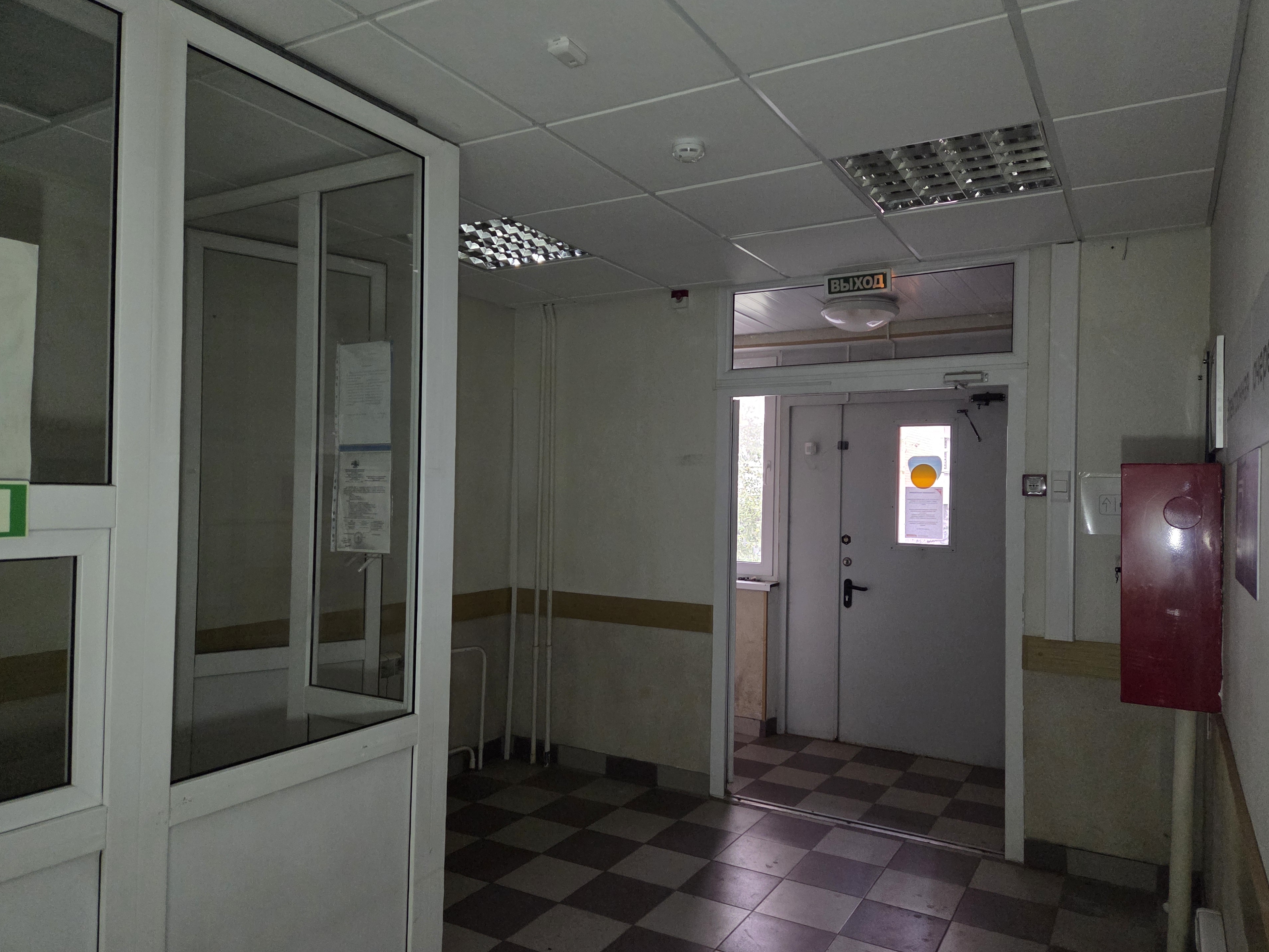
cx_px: 647
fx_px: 880
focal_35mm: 24
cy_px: 476
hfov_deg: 71.6
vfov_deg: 56.8
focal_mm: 5.4
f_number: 1.8
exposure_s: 1/100
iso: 2000
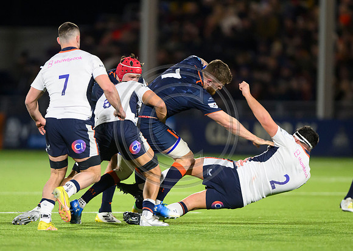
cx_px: 151
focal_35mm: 650
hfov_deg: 3.1
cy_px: 185
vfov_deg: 2.2
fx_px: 6511
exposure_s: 1/1000
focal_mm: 400
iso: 4000
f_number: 3.2
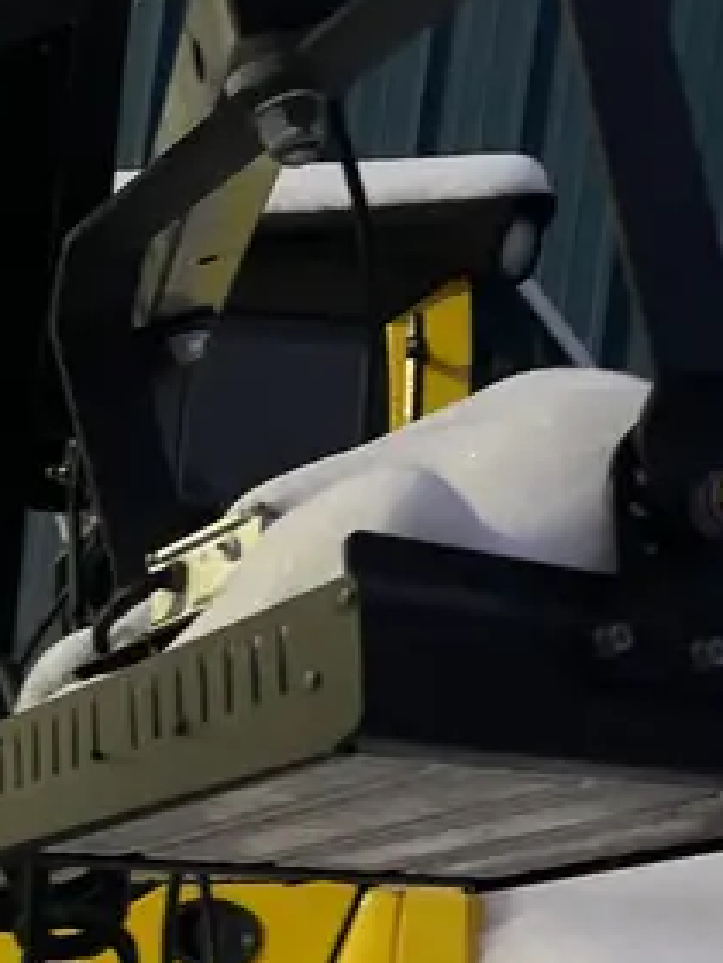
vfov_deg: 27.2
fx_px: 1894
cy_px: 923
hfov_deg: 21.3
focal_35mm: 68
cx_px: 114
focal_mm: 5.1
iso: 640
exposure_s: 1/30
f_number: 1.6
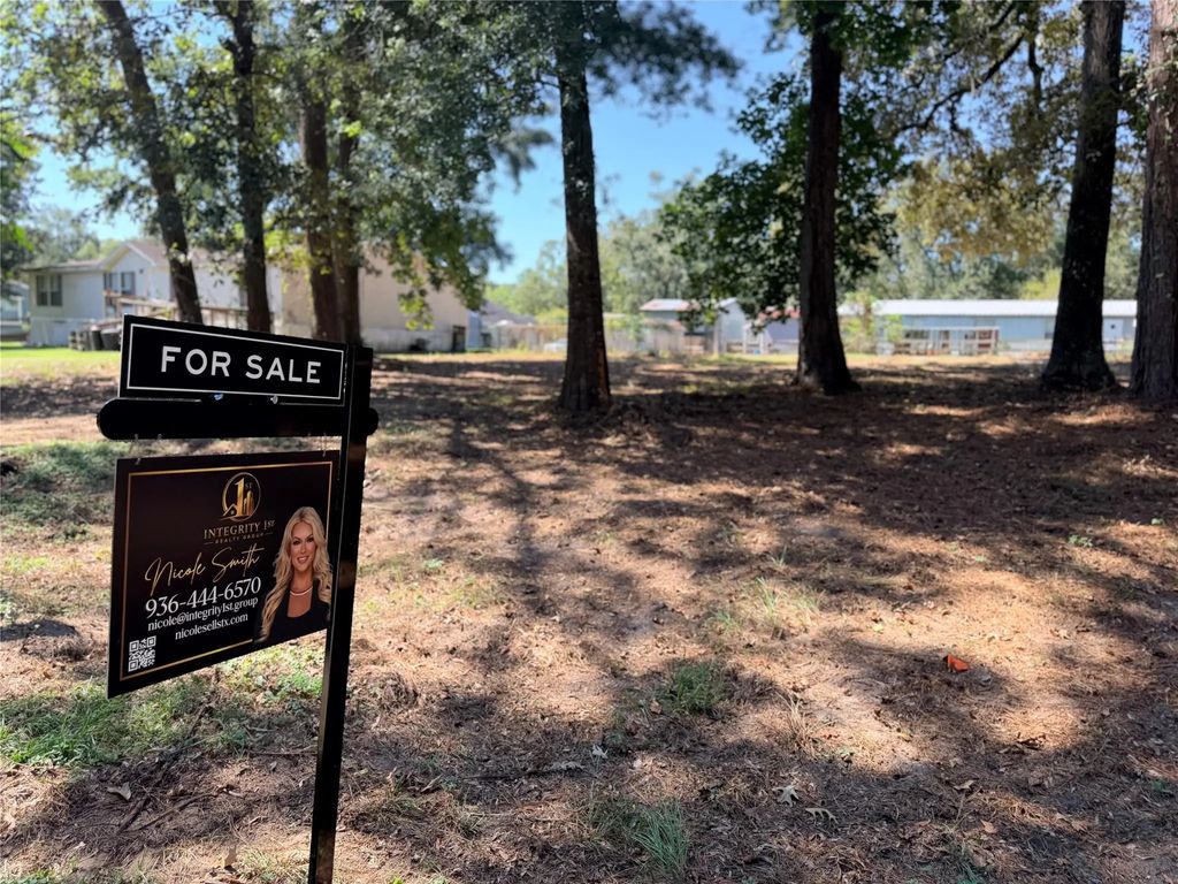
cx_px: 589
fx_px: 817
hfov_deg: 71.6
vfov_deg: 56.8
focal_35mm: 24
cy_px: 442
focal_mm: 6.76
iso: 100
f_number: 1.78
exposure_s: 1/788
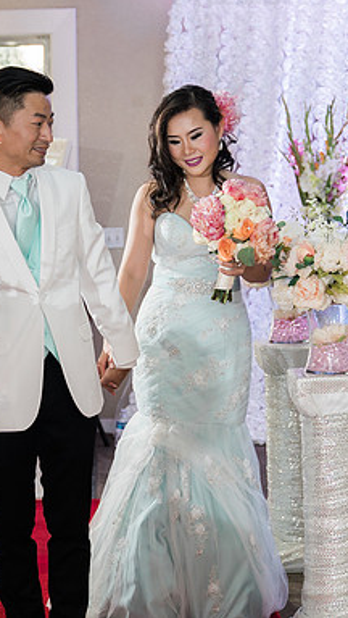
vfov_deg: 22.0
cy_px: 345
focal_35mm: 97
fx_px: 1588
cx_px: 108
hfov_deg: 12.5
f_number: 2.8
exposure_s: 1/160
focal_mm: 40
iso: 1000
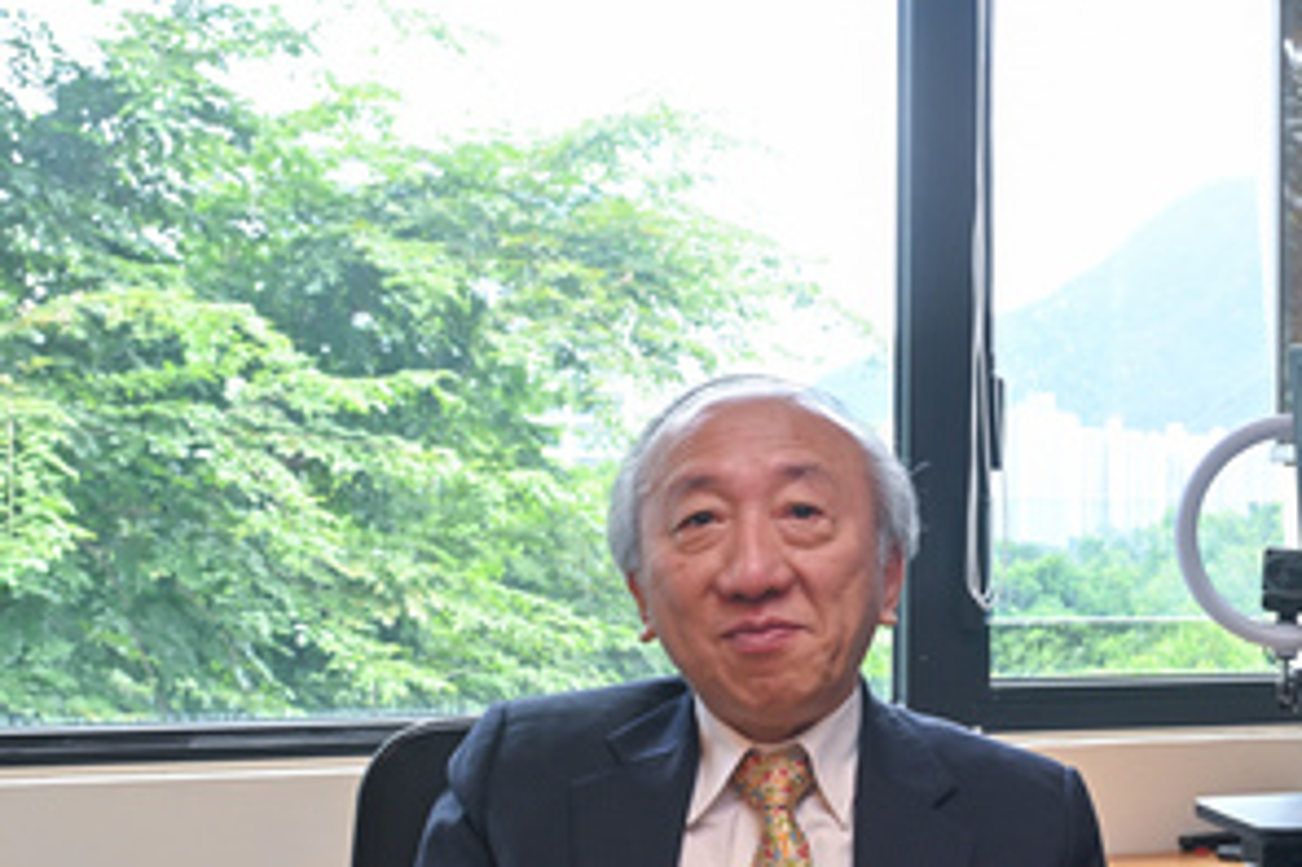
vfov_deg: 20.2
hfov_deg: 29.7
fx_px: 2422
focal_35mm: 67
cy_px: 599
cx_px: 959
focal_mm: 33
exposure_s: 1/100
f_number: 8
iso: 400
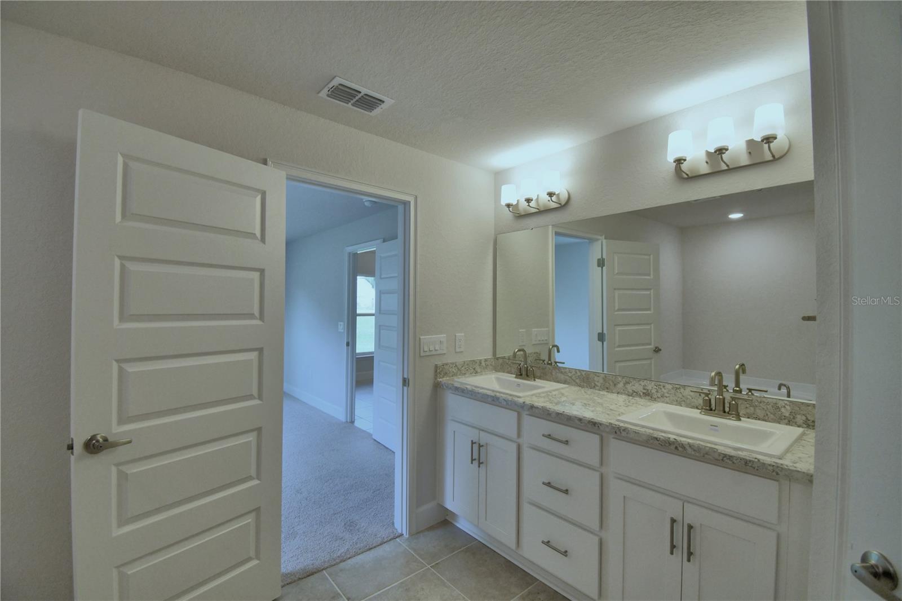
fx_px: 376
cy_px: 300
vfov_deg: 77.3
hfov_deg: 100.4
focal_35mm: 15
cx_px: 451
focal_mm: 10
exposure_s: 1/125
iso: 220
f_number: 4.5
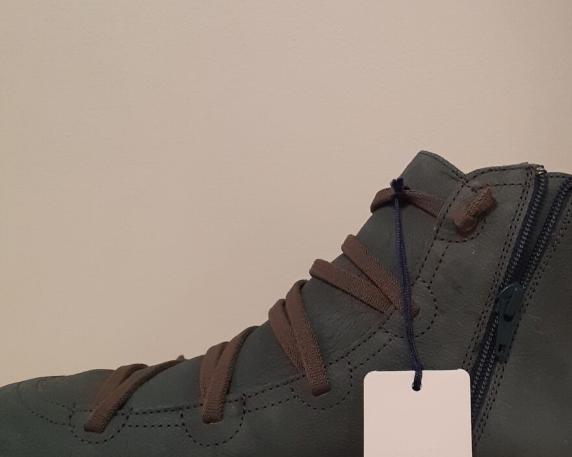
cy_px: 224
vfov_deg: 25.8
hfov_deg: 30.9
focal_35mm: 59
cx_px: 478
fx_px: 999
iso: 200
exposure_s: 1/60
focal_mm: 3.93
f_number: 1.7
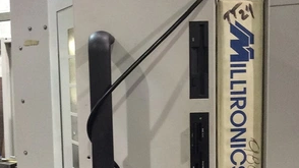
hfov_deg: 44.6
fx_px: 365
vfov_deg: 25.8
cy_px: 113
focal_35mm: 46
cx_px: 152
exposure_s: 1/30
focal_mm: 2.15
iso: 250
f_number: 2.4
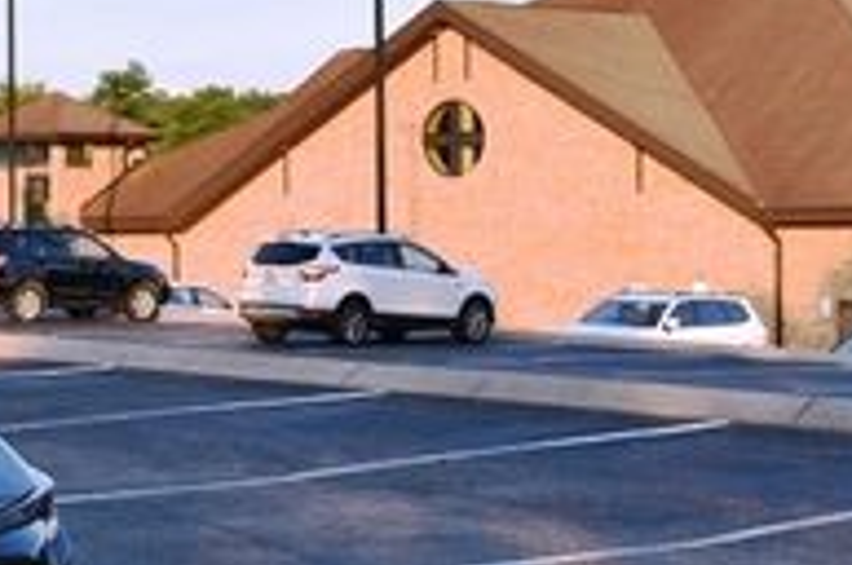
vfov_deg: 11.0
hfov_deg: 15.4
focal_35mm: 125
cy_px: 271
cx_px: -366
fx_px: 2945
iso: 220
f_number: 5.6
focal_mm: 25
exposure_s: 1/250
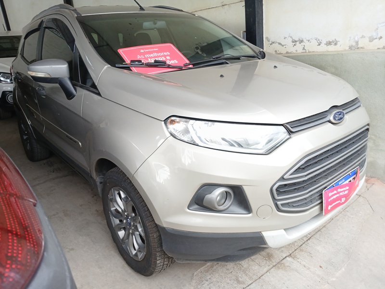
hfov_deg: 67.3
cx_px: 192
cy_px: 144
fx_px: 289
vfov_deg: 53.1
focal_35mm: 26
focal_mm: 3.98
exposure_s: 1/60
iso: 125
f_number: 1.8
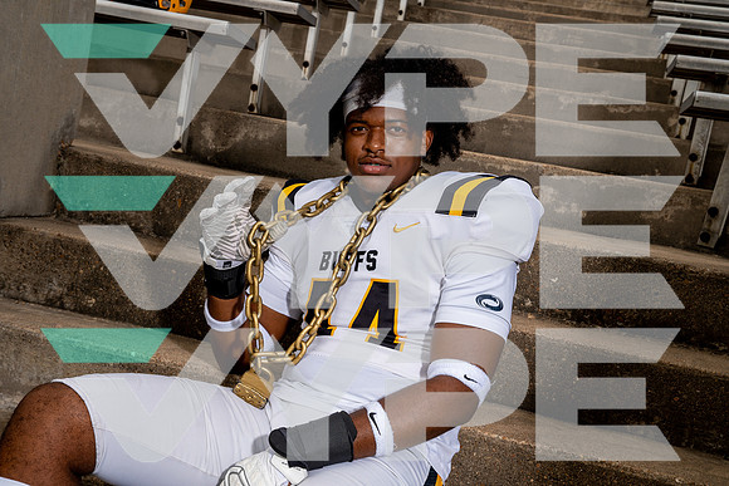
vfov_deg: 27.5
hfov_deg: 40.3
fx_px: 992
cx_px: 364
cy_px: 243
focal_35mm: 49
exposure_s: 1/250
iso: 100
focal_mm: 49
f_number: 9
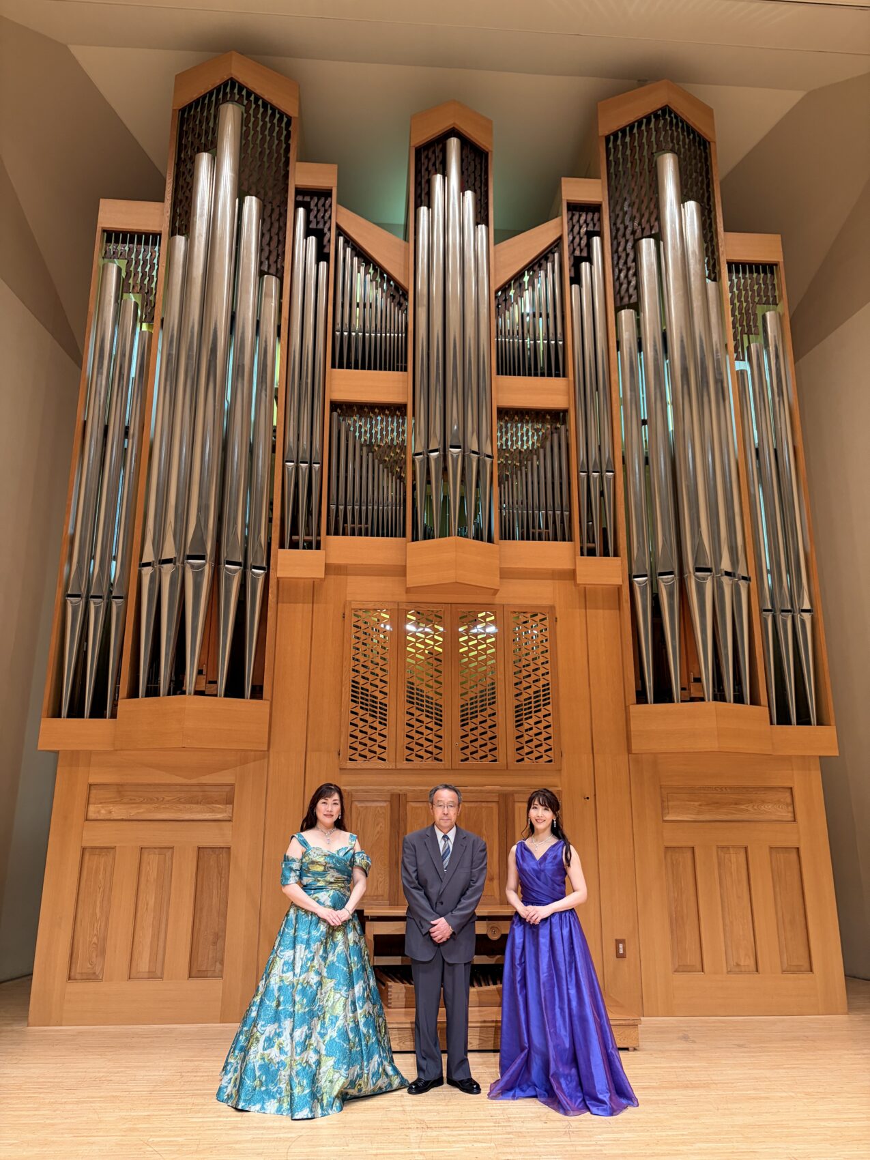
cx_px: 435
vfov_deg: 67.3
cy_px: 580
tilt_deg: +15.6
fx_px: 871
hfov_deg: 53.1
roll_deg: -0.6
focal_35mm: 26
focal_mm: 5.96
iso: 160
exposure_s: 1/50
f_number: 1.6
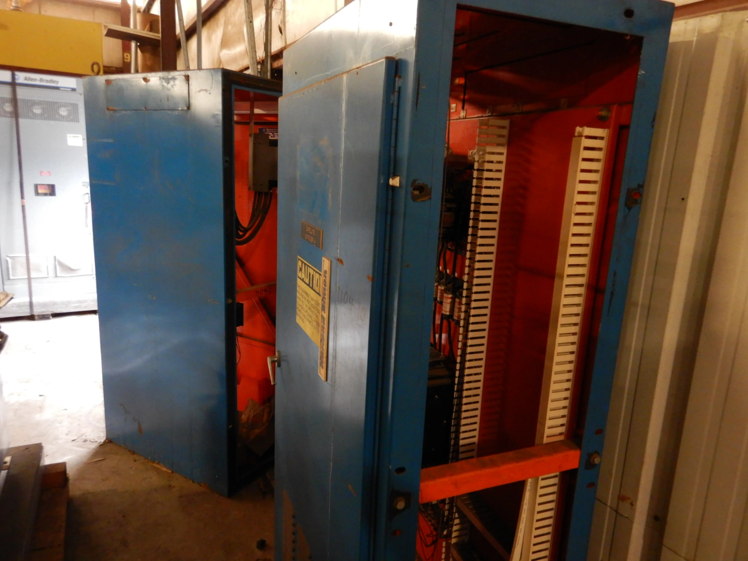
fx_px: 519
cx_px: 374
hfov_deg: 71.6
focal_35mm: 24
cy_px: 280
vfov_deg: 56.8
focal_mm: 4.3
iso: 560
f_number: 2.8
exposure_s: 1/15
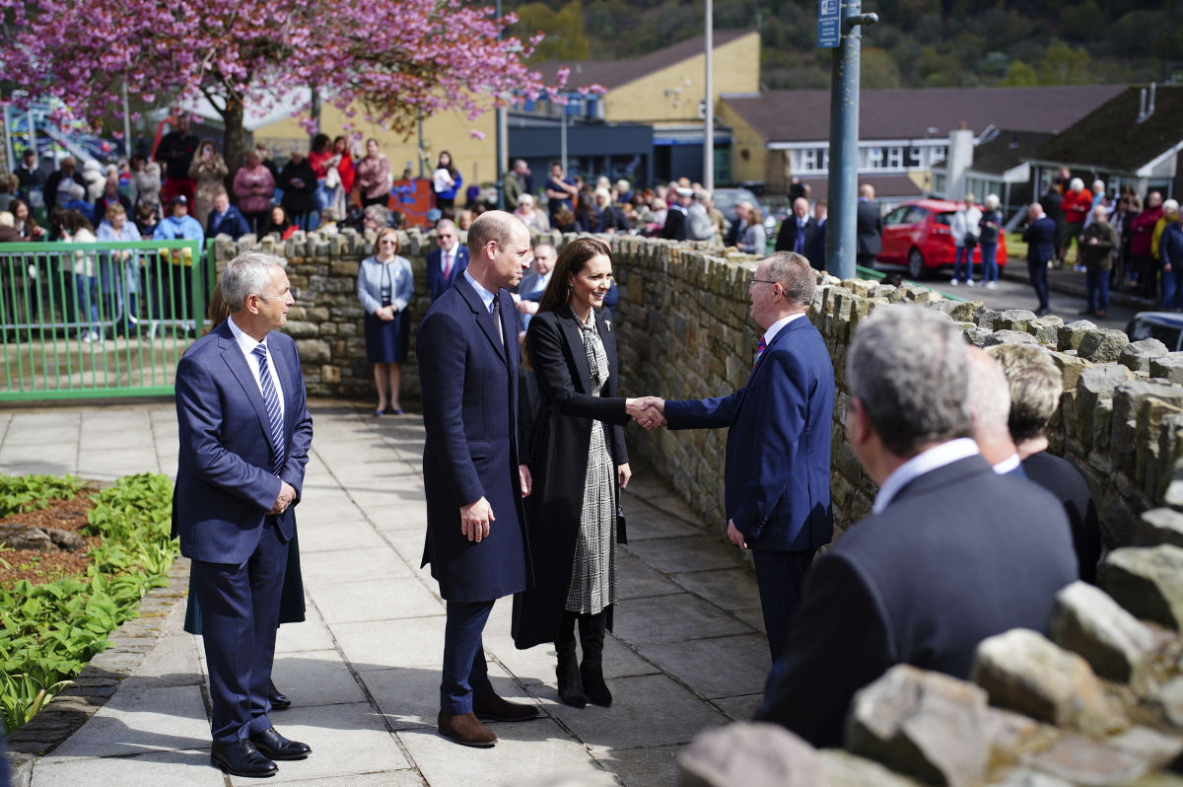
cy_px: 394
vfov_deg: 26.9
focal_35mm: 50
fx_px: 1642
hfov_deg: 39.6
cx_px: 592
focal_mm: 50
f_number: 2.2
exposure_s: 1/2500
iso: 125
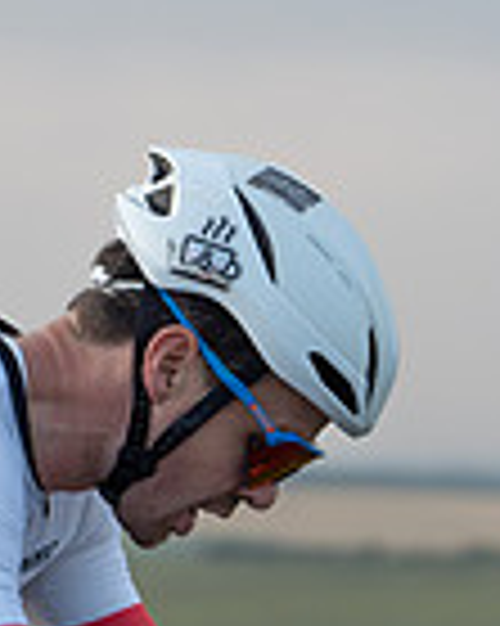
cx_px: 32
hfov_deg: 5.6
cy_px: 322
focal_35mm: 275
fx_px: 5092
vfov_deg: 7.0
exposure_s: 1/1250
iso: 400
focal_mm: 70
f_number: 3.2
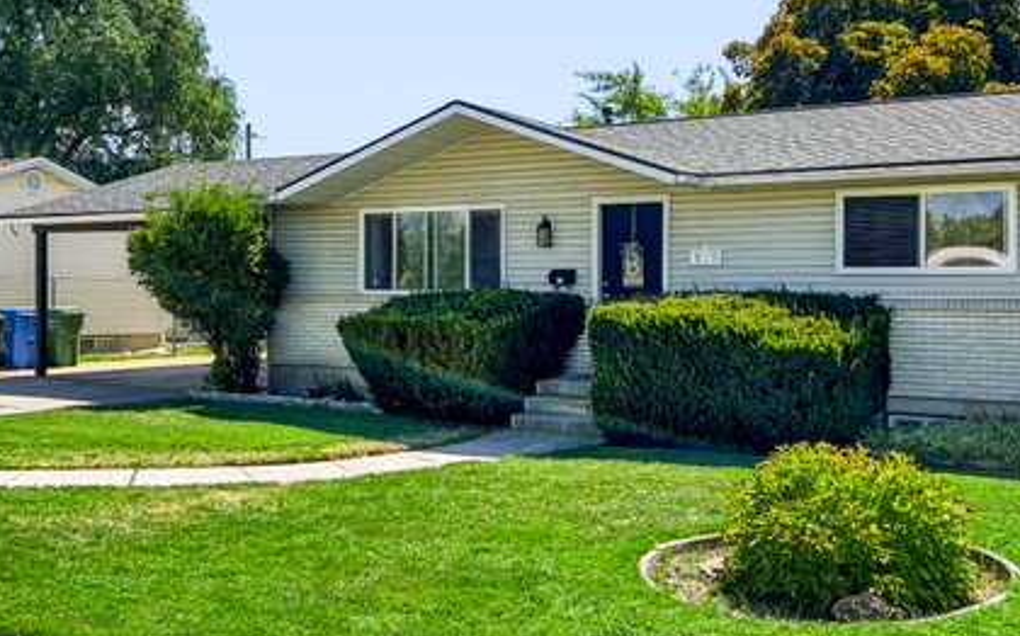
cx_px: 520
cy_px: 269
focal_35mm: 42
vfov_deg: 30.5
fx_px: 1167
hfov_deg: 47.2
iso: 50
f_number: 1.5
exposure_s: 1/3704
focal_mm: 5.7
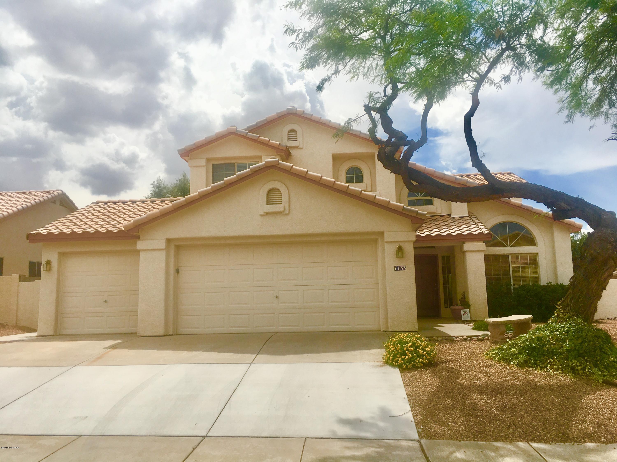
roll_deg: +1.0
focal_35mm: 29
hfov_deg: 61.7
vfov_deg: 48.2
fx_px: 517
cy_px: 231
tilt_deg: +9.4
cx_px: 308
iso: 25
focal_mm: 4.15
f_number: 2.2
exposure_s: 1/3077
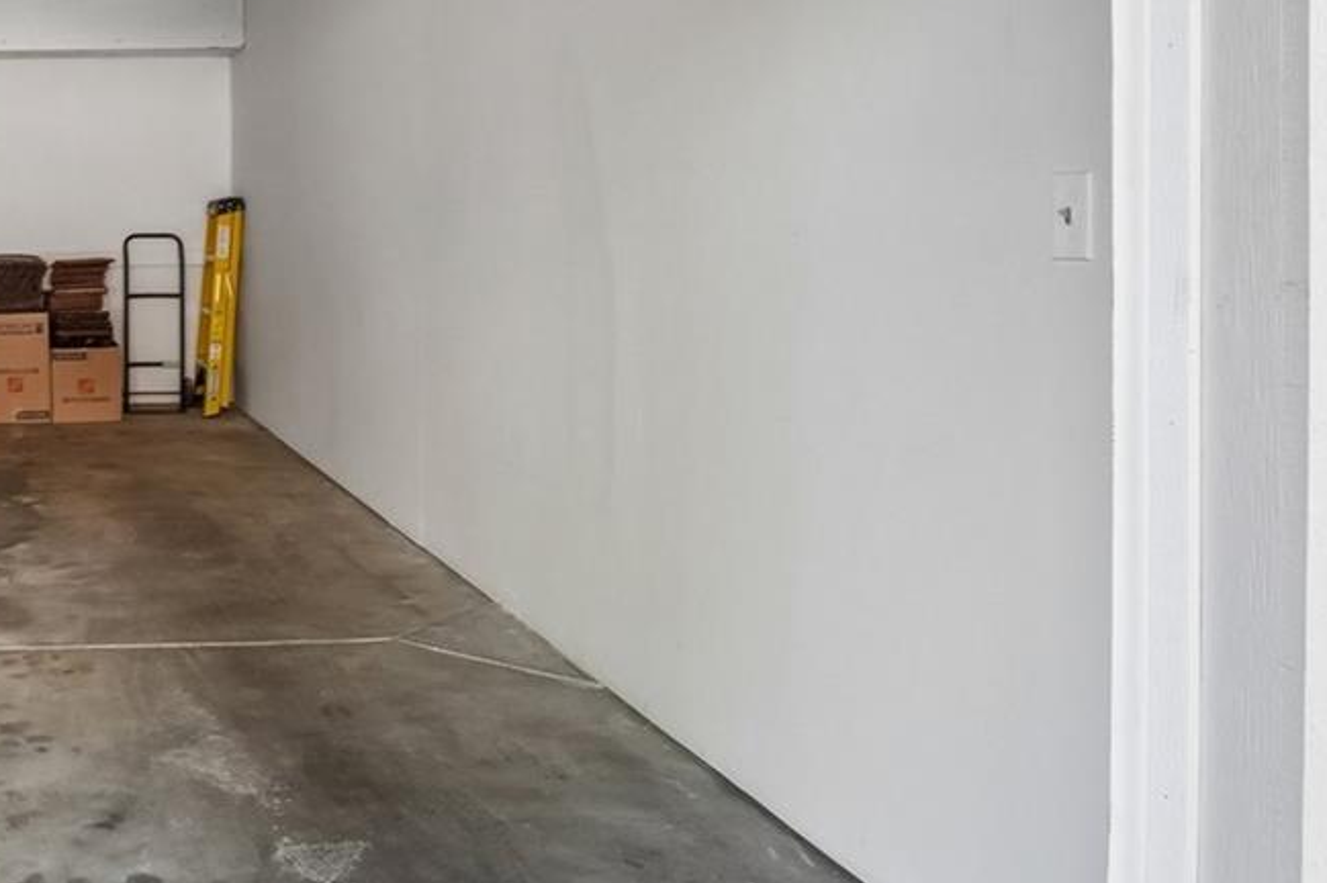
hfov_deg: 43.0
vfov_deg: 35.0
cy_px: 206
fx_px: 1363
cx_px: -59
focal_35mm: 37
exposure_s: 1/15
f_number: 8
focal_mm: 10
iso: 320
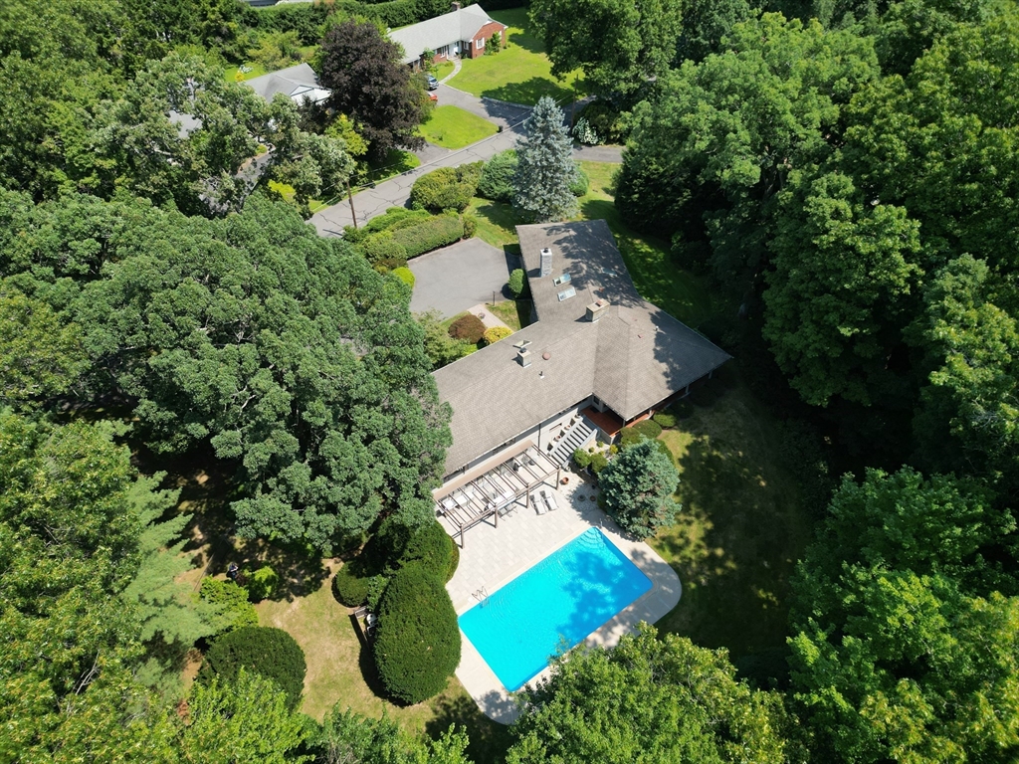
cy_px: 382
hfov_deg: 71.6
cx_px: 510
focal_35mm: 24
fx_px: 706
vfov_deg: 56.8
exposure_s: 1/1600
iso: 110
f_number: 1.7
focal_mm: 6.72
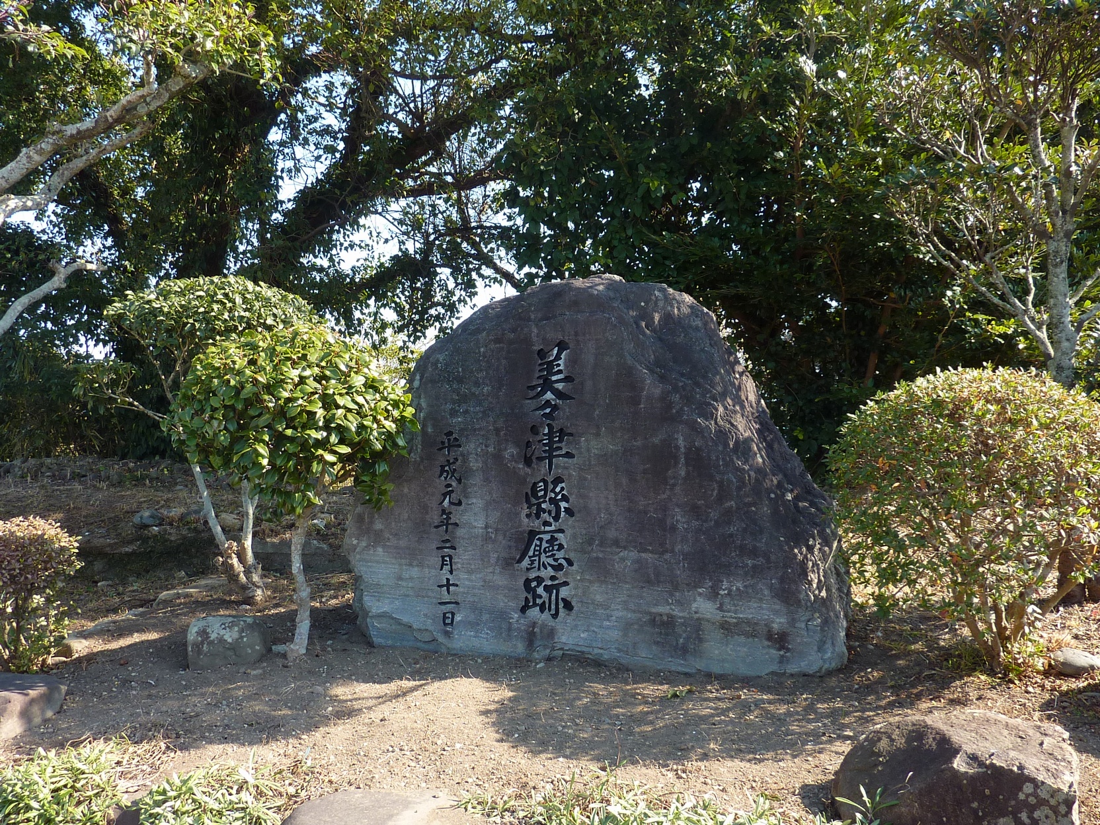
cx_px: 550
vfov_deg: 46.8
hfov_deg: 60.0
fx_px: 953
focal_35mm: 30
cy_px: 412
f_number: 4
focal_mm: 4.1
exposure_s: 1/125
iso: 80
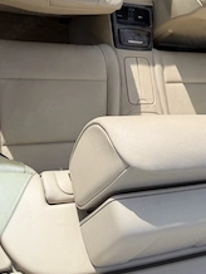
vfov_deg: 40.5
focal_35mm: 44
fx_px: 348
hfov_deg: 32.5
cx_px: 144
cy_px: 41
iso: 80
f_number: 1.78
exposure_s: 1/3759
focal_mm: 6.76
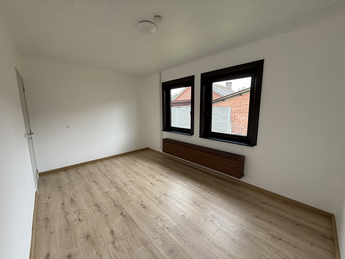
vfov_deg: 85.7
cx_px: 172
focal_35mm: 14
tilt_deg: -8.5
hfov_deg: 102.1
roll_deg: +0.0
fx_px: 140
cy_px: 130
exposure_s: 1/99
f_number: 2.2
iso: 80
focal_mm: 2.22
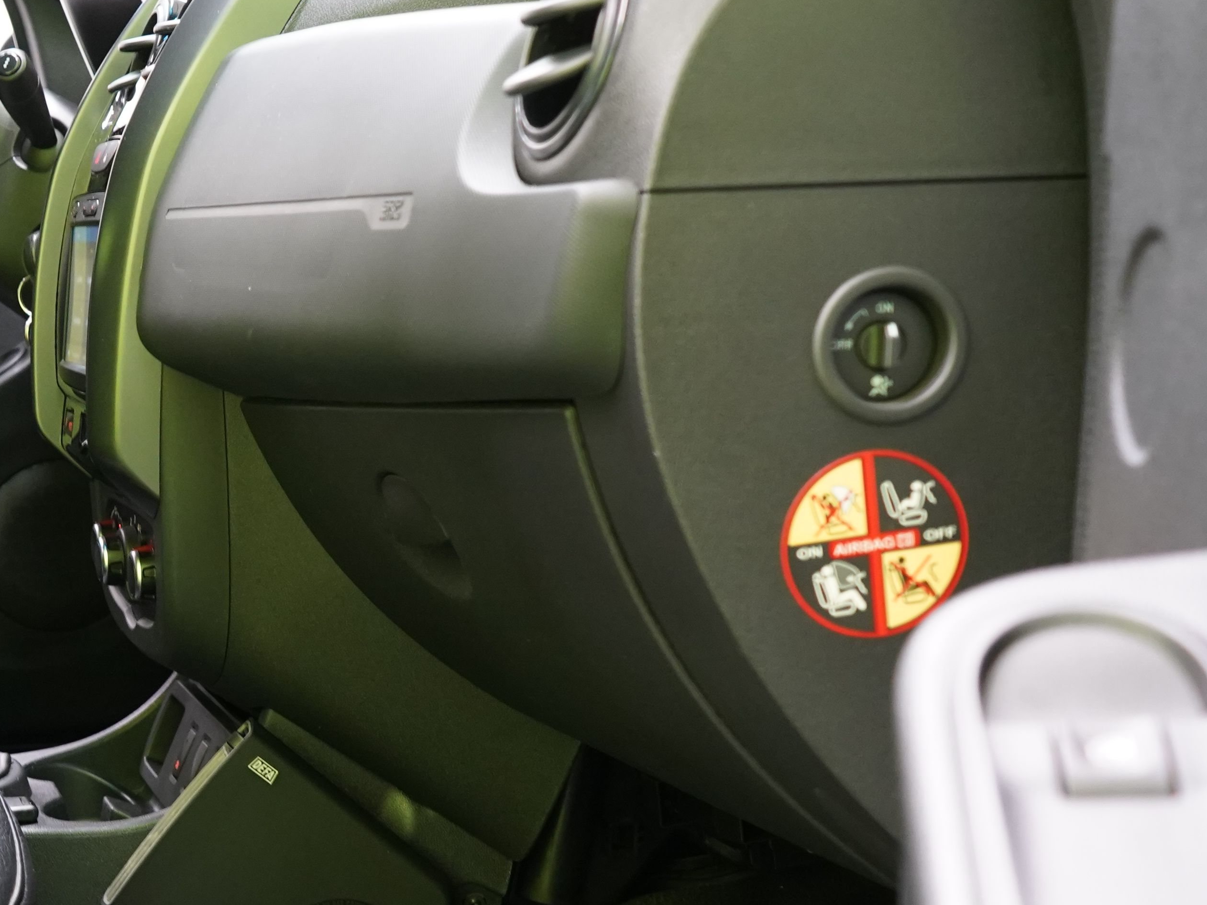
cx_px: -156
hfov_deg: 27.4
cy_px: 592
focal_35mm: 64
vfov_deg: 22.8
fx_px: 2232
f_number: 5
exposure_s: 1/20
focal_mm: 28
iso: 2500
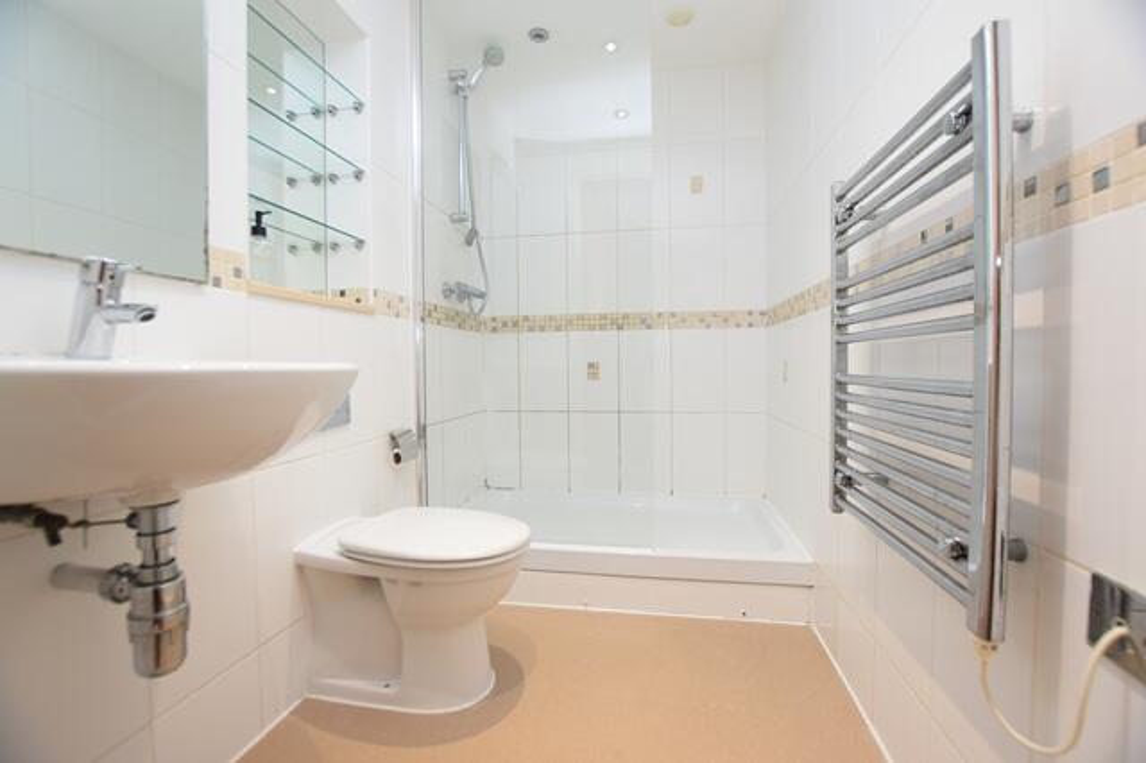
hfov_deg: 100.4
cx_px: 573
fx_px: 477
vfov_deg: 77.3
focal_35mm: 15
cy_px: 382
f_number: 4
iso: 800
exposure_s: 1/80
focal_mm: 10
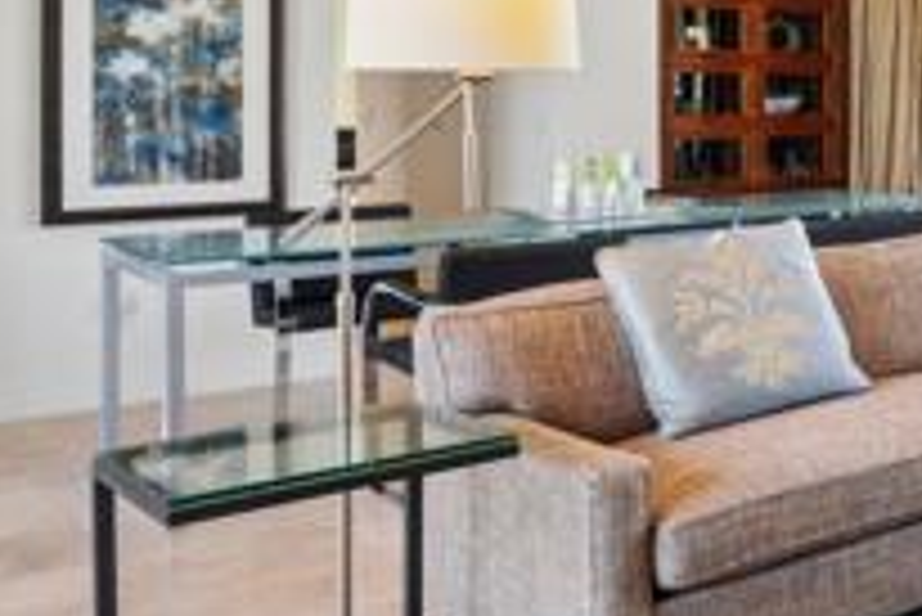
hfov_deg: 27.2
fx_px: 1281
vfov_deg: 26.3
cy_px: 88
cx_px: 1394
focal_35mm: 50
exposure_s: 1/30
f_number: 8
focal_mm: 16
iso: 160
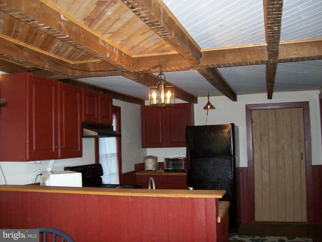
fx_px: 335
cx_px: 161
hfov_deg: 51.4
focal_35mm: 36
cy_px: 121
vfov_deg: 39.6
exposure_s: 1/64
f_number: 2.7
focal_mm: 6
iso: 200
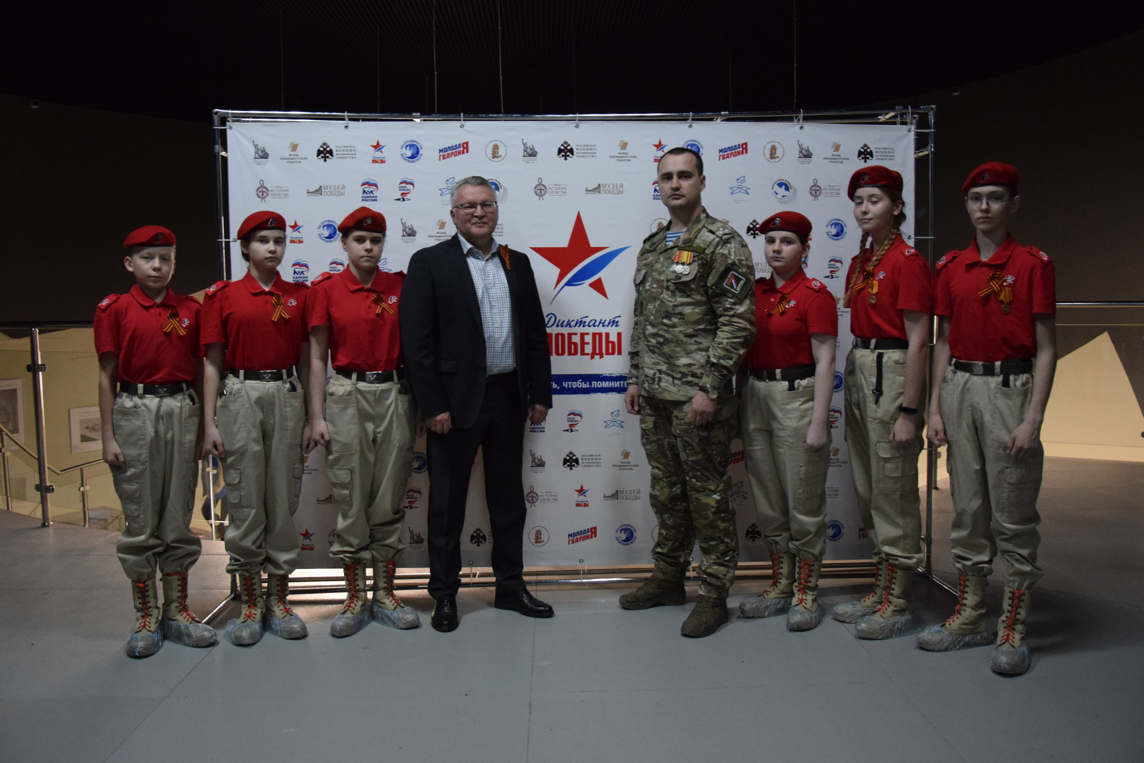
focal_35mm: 32
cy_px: 382
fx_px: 1001
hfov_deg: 59.5
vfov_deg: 41.7
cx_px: 572
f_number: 3.8
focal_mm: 21
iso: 3200
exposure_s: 1/200
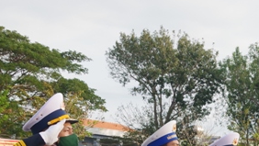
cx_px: 248
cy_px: 160
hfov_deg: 17.8
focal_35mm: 118
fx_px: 811
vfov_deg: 10.2
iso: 200
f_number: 7.1
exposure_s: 1/200
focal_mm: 21
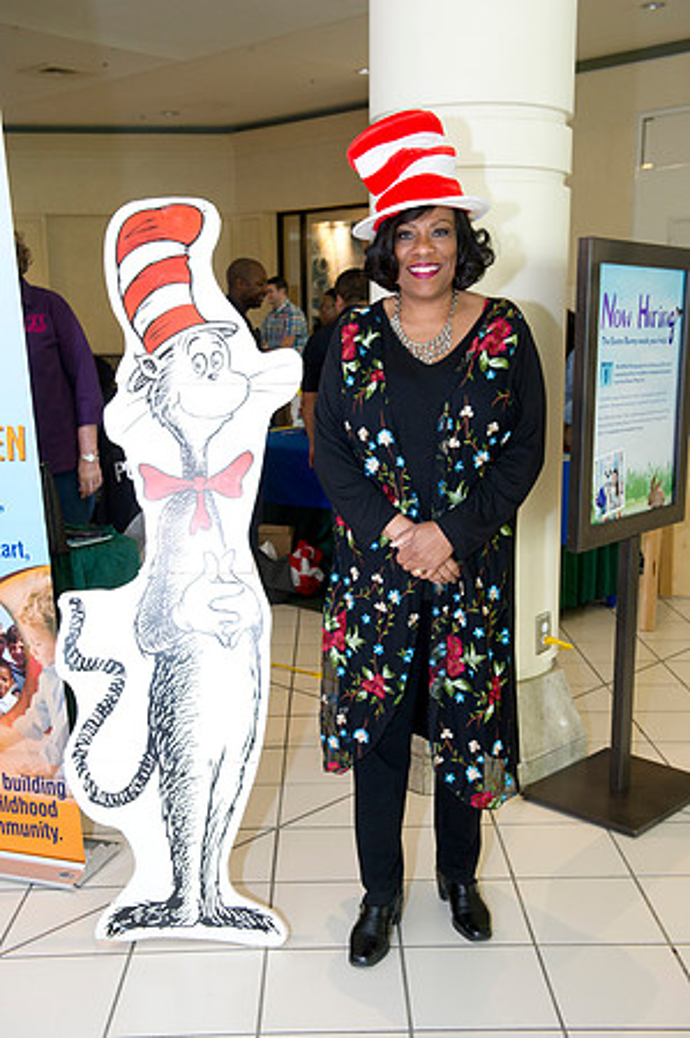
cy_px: 519
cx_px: 345
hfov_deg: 35.0
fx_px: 1095
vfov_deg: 50.7
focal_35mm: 38
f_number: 5.6
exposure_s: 1/200
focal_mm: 38
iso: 1250
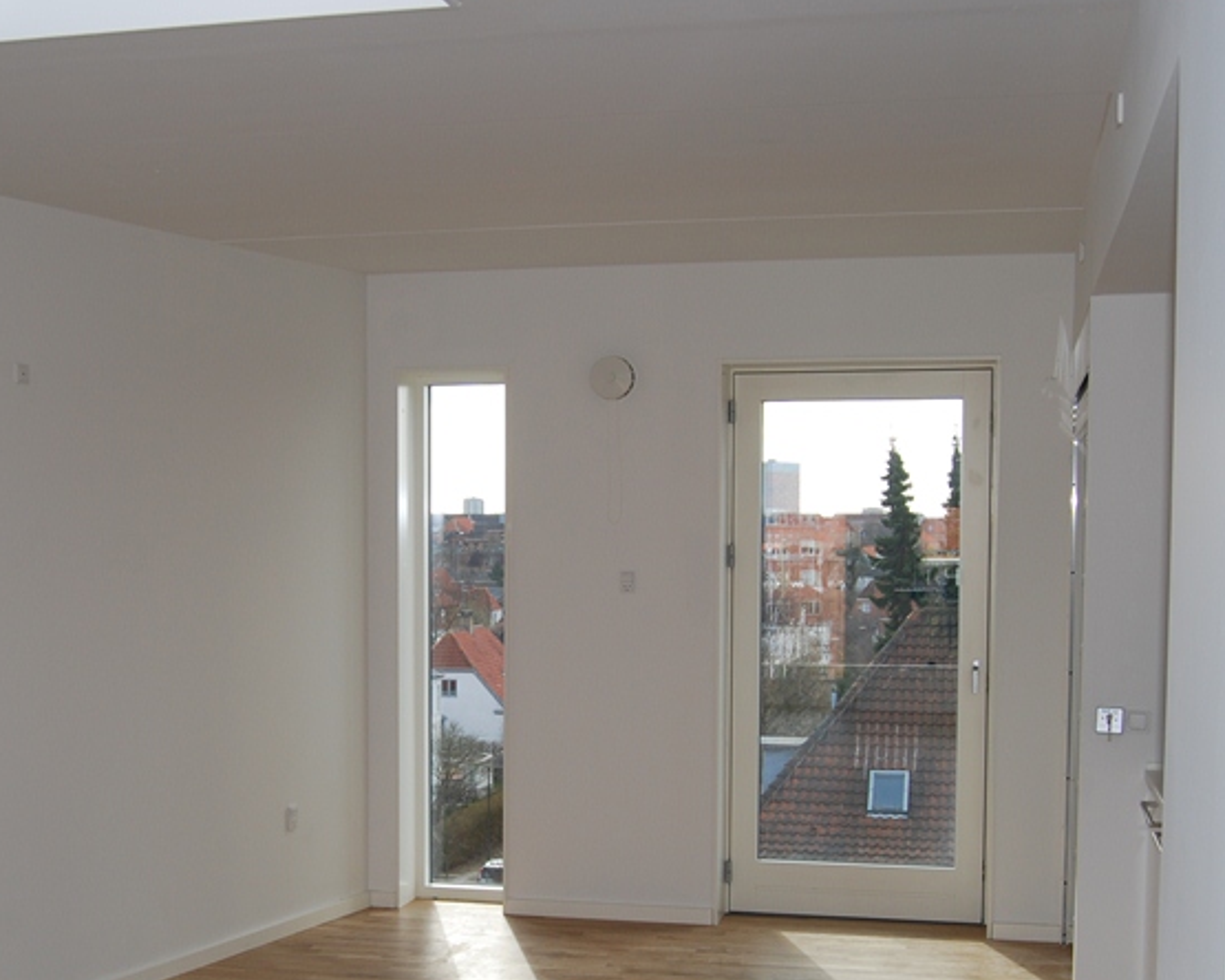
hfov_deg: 35.7
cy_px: 661
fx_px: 1885
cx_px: 417
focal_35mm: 52
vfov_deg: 28.9
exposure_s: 1/160
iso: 100
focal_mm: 20
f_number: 6.3
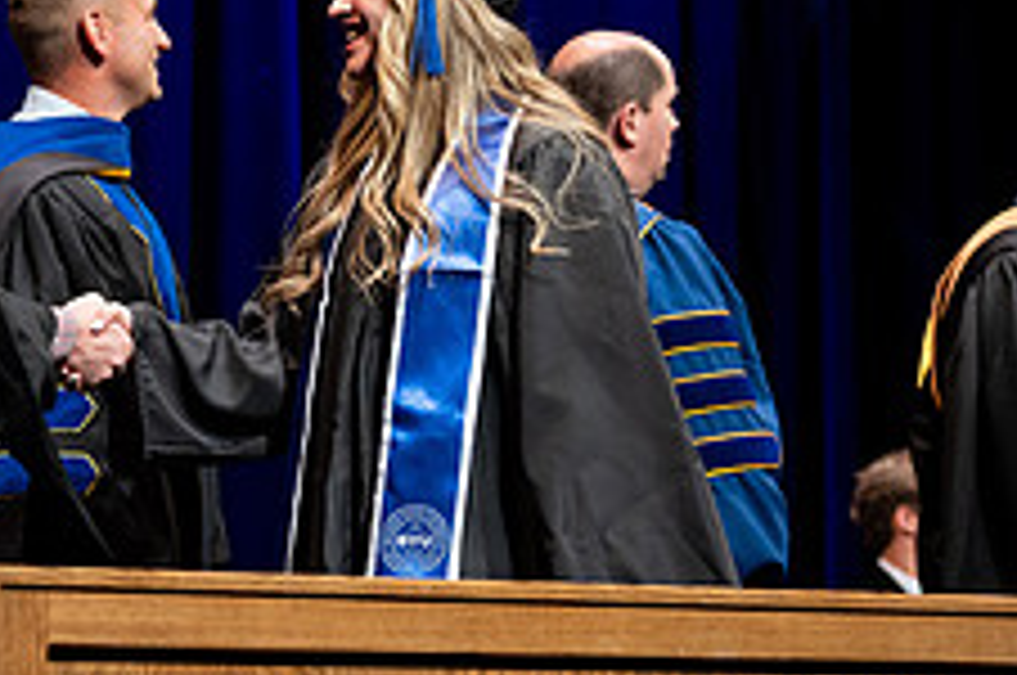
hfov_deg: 11.3
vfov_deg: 7.6
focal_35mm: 180
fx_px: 5078
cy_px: 569
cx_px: 32
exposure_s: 1/250
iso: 500
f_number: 2.8
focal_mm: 70
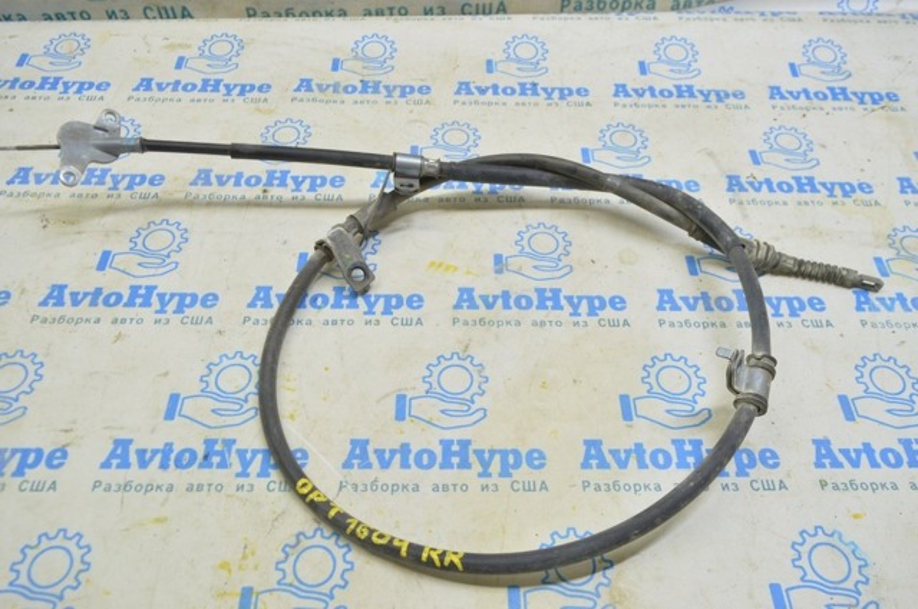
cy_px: 304
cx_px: 459
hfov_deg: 67.4
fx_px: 688
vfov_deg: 47.8
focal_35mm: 27
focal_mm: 18
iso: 400
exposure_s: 1/20
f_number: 5.6
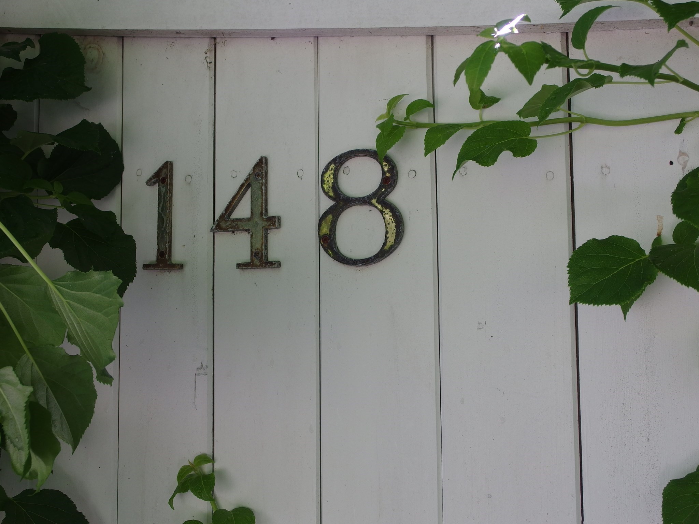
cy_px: 262
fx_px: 767
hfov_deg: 49.0
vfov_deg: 37.7
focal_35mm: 38
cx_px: 350
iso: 100
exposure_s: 1/200
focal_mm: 8.1
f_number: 2.8
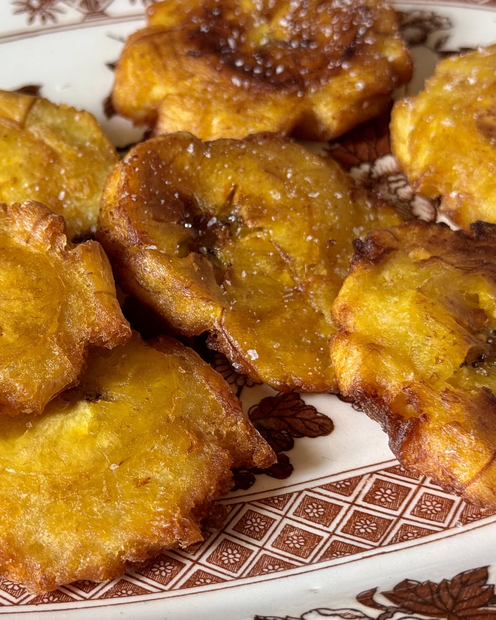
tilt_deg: -47.4
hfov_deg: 19.6
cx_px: 157
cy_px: 311
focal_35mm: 78
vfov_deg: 24.4
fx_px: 1432
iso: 64
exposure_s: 1/60
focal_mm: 6.76
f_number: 1.78
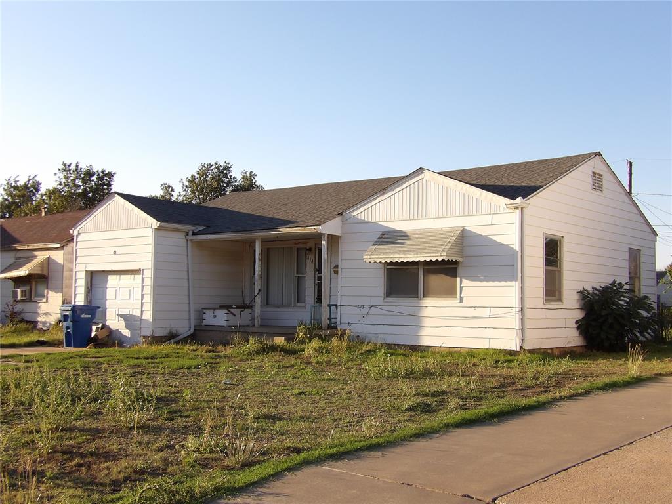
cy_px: 252
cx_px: 336
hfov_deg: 47.9
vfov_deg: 36.8
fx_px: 757
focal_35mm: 39
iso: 100
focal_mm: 7
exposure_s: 1/370
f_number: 3.7
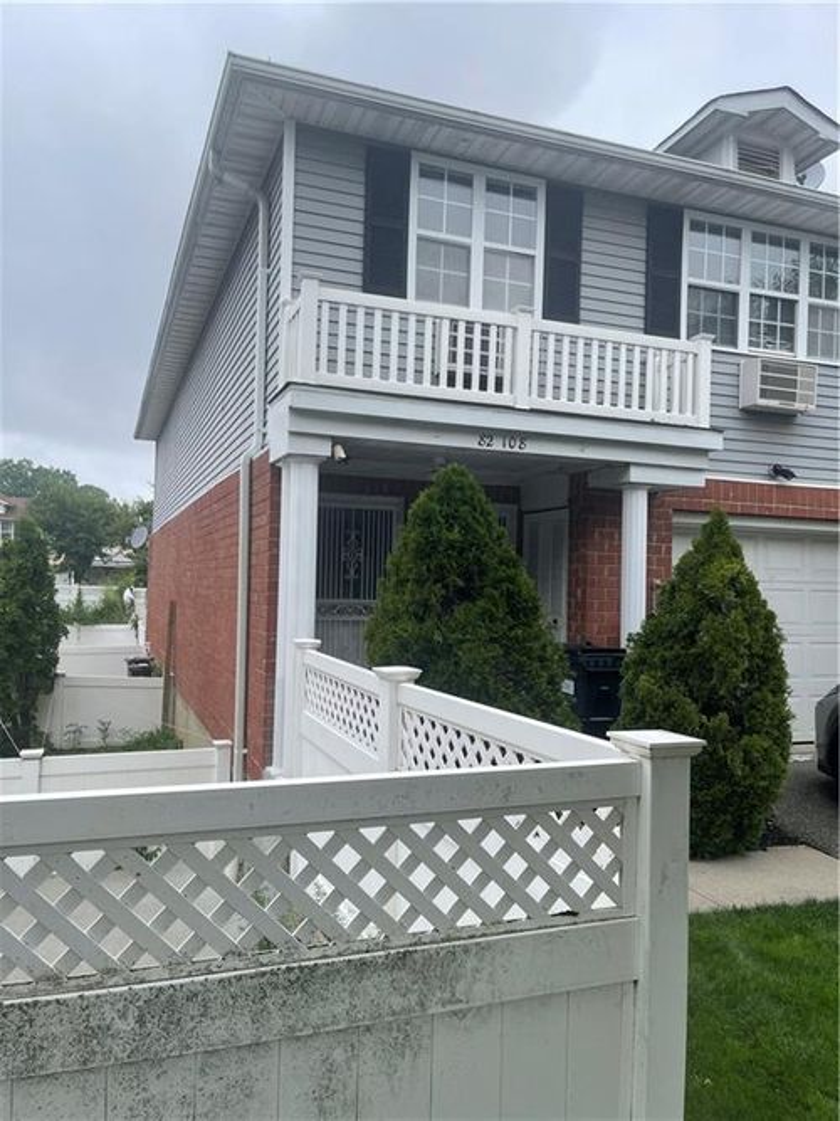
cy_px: 560
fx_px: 809
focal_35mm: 25
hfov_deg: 54.9
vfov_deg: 69.4
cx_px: 420
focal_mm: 5.1
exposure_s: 1/916
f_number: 1.6
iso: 32
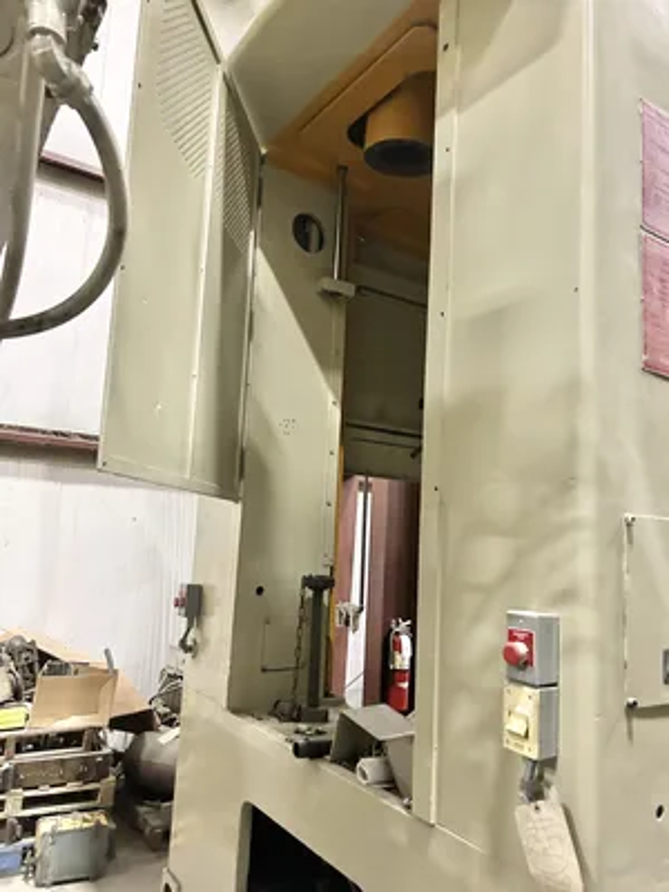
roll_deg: -1.8
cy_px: 446
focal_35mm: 26
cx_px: 334
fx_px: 670
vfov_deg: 67.3
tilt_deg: +7.8
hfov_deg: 53.1
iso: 640
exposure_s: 1/30
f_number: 1.5
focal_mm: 5.7
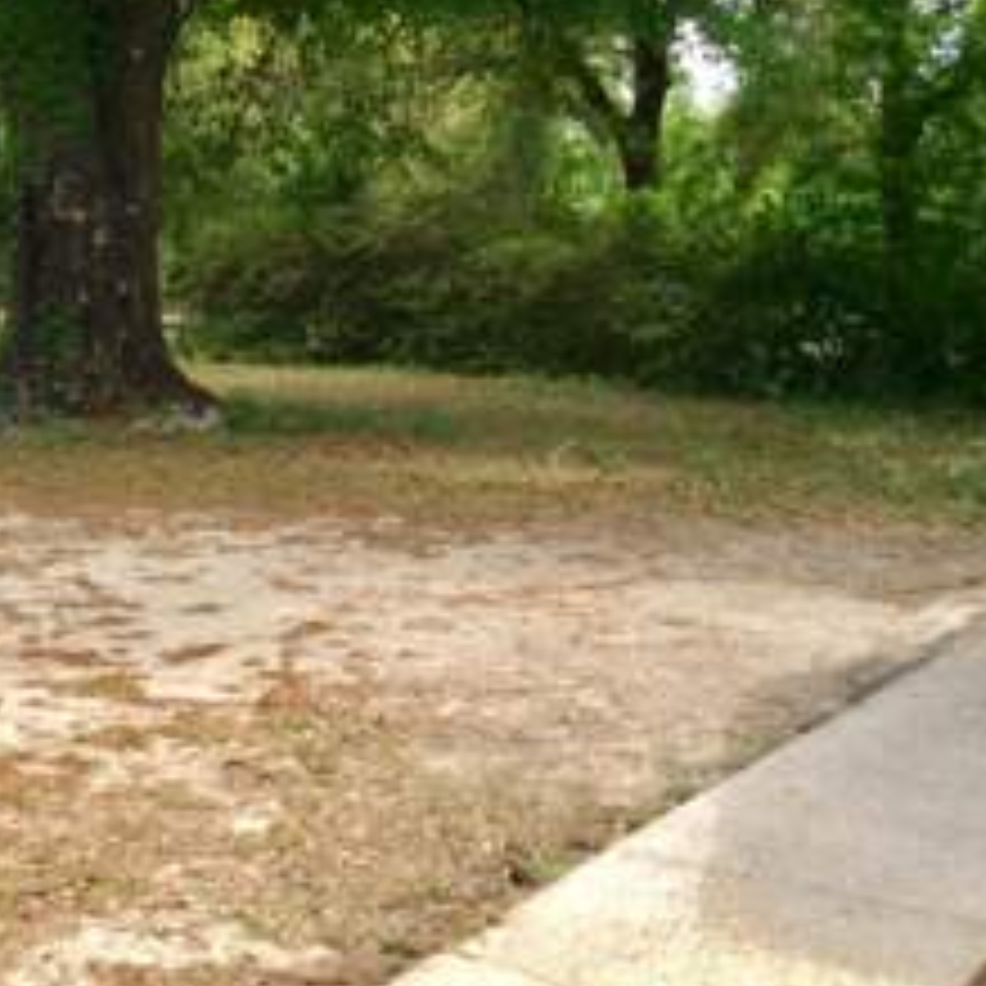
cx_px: 306
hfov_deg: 27.5
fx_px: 1998
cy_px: 315
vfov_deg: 27.5
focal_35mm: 62
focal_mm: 3.3
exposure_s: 1/643
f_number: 2.4
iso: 32
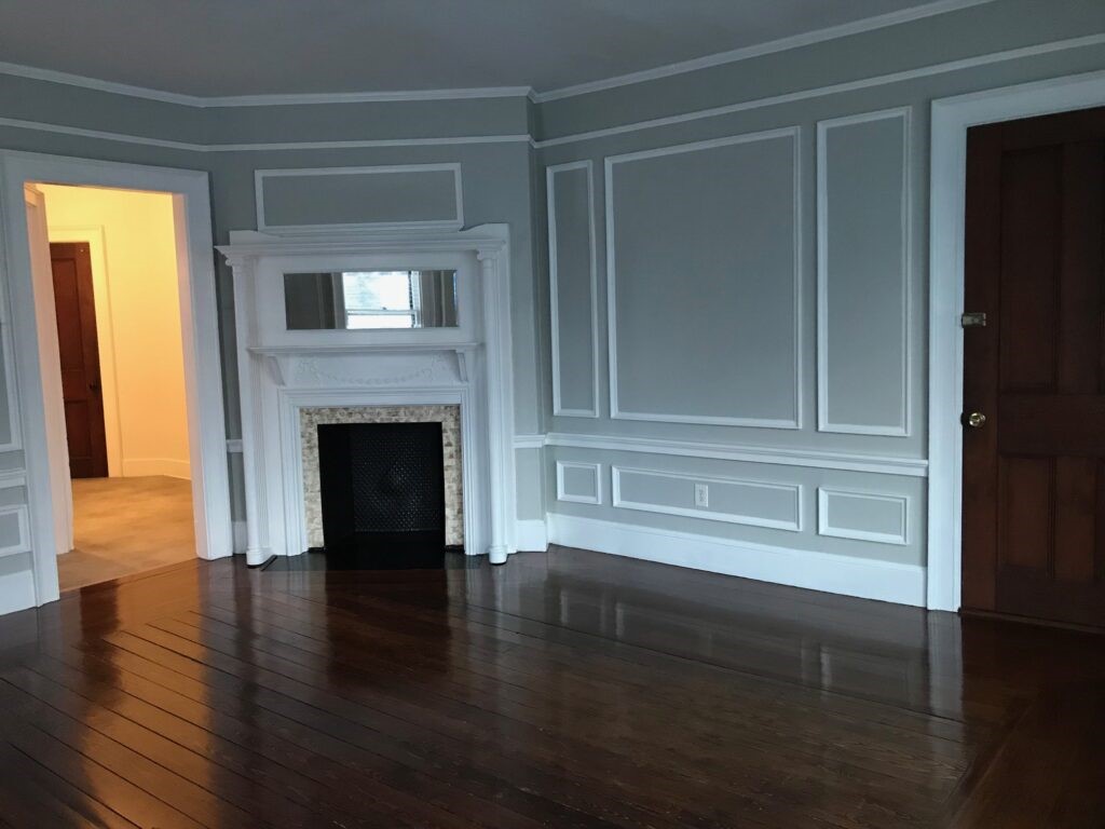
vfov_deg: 49.7
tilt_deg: -6.9
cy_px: 414
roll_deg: +2.7
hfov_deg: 63.4
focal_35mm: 28
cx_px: 552
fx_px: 894
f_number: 1.8
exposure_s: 1/12
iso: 100
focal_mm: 3.99
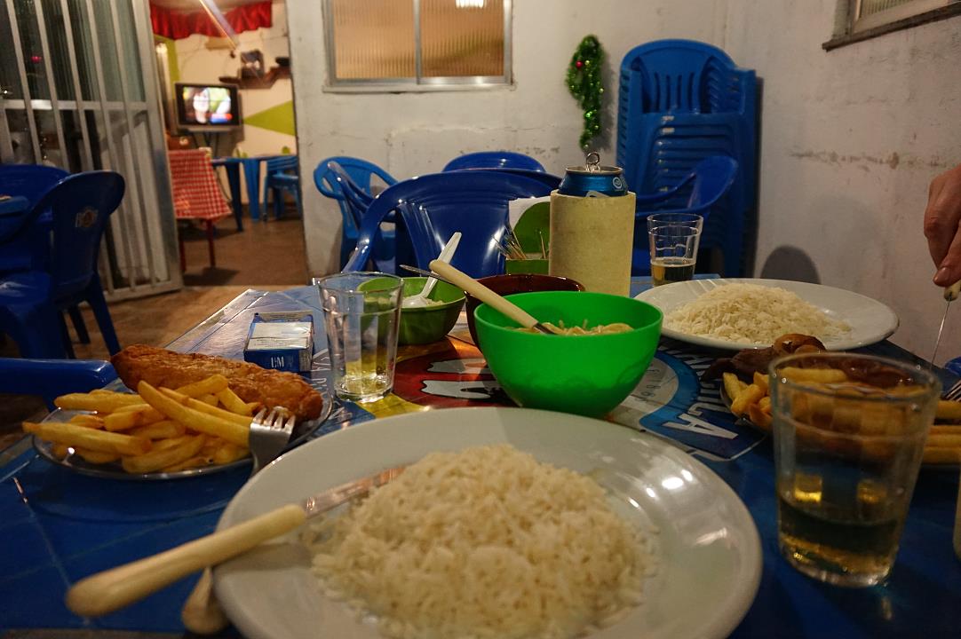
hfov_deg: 73.8
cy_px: 320
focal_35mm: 24
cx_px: 480
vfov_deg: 53.1
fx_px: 640
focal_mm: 16
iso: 2000
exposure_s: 1/60
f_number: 4
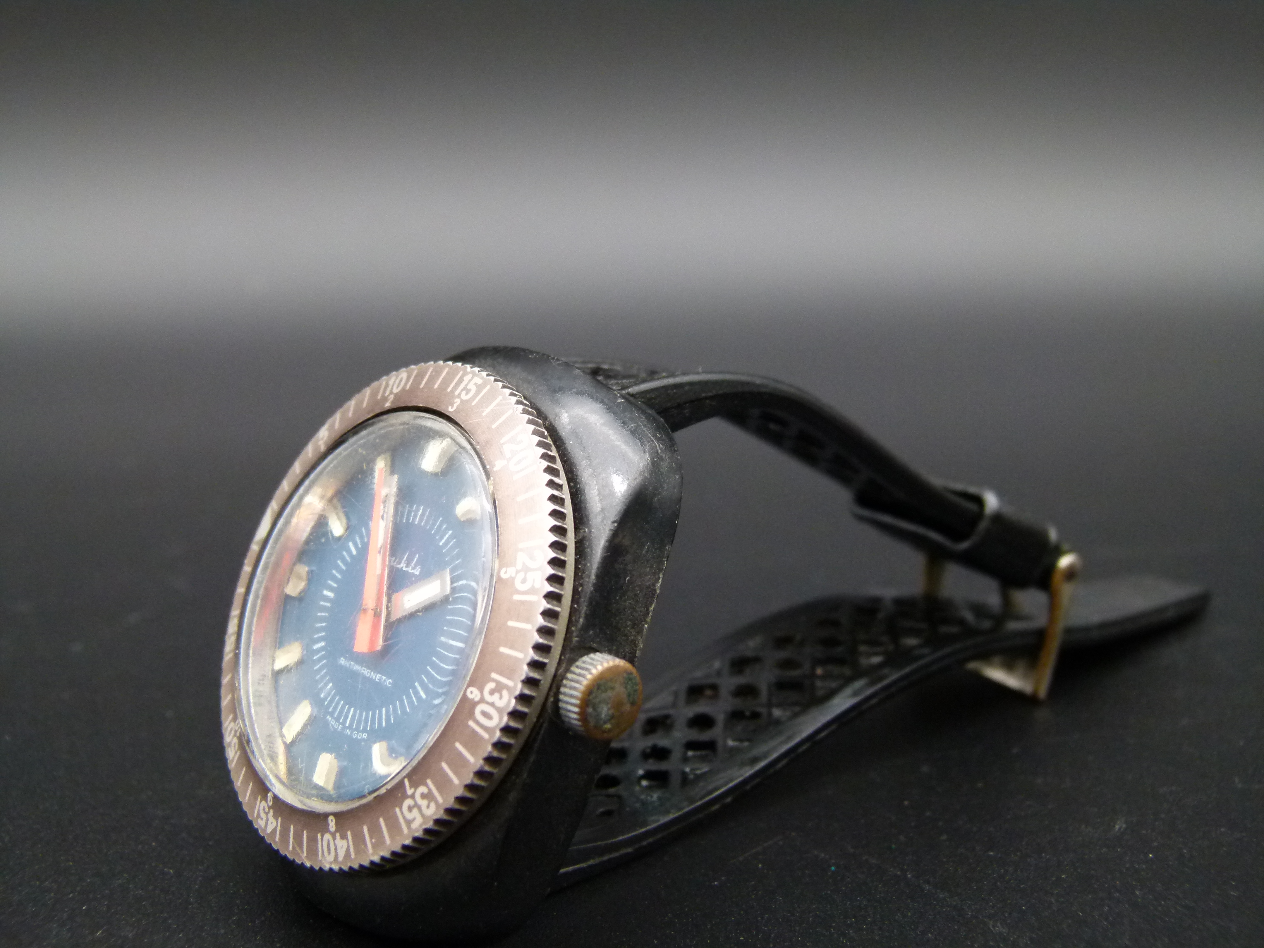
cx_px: 632
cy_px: 474
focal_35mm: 46
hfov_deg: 41.2
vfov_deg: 31.5
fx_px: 1680
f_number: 3.2
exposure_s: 1/60
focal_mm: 8.3
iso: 320
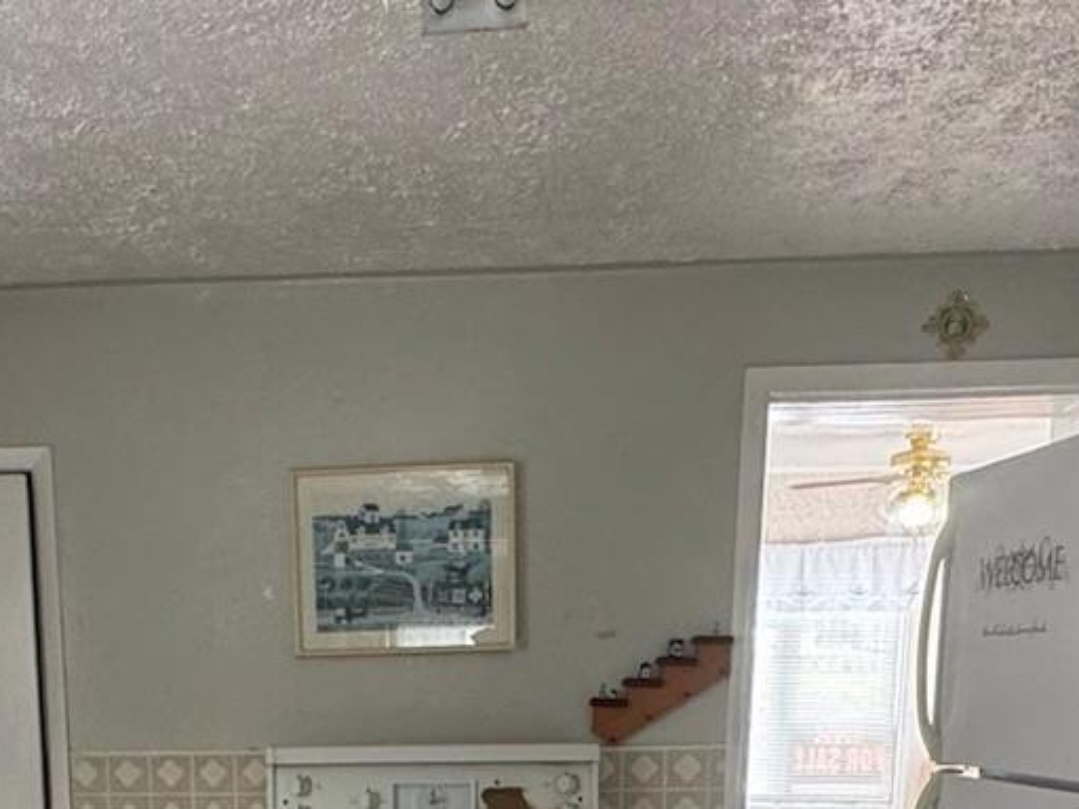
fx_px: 1746
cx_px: 362
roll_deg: +0.9
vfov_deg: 22.7
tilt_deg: -14.0
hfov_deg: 34.0
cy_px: 1112
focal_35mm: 56
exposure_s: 1/99
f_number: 2.2
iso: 250
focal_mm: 2.22
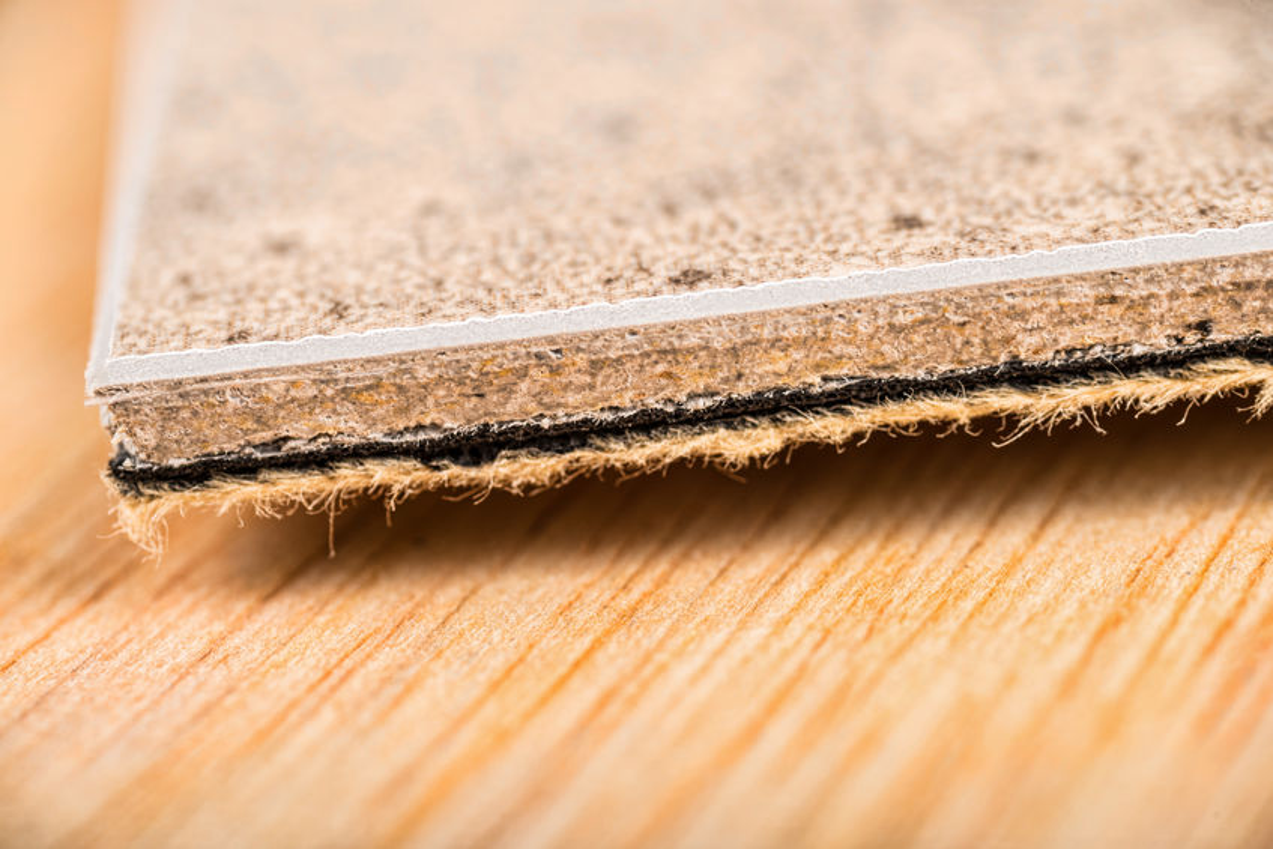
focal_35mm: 90
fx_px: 3183
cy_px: 424
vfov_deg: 15.2
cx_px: 636
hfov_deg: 22.6
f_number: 13
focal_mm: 90
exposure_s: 1/125
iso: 100
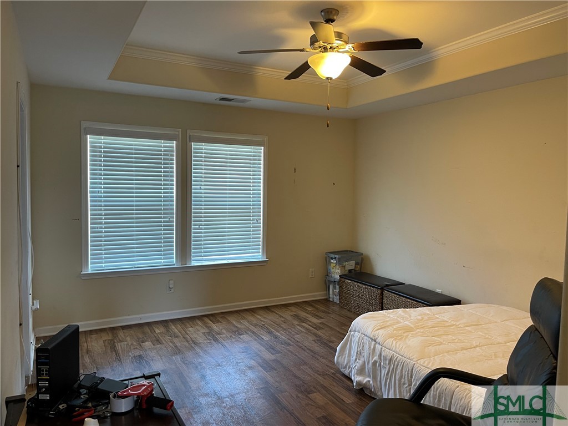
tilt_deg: -4.6
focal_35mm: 25
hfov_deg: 69.4
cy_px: 213
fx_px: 410
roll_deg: -1.7
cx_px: 284
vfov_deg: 54.9
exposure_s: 1/60
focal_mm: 5.1
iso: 250
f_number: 1.6
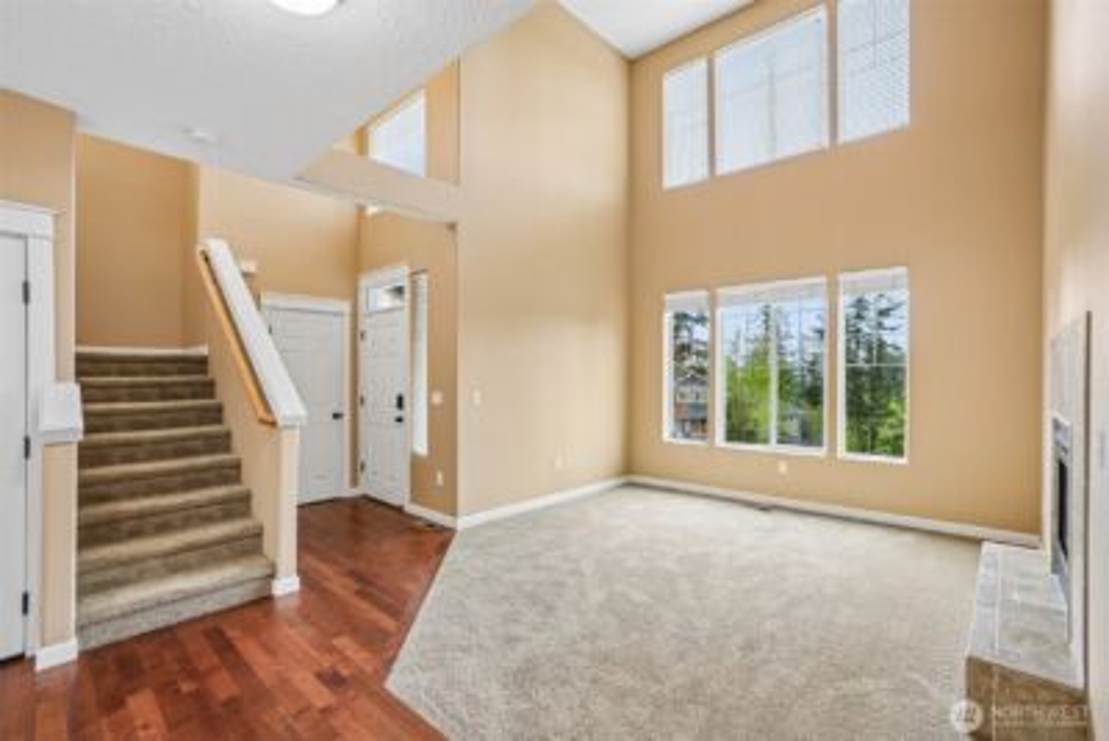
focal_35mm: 16
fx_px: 493
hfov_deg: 96.7
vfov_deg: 73.8
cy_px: 370
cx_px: 554
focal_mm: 16
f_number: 8
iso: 400
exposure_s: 1/15
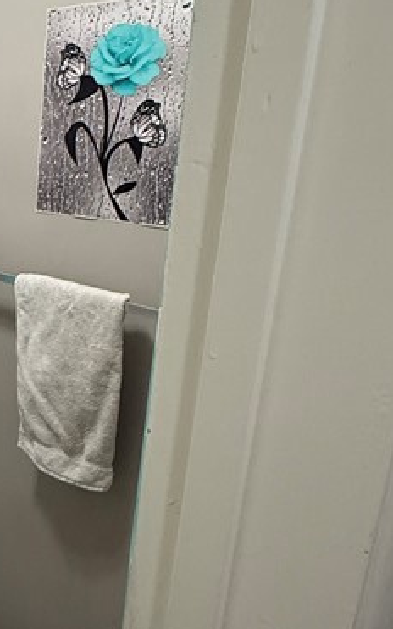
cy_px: 288
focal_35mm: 41
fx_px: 702
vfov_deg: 48.2
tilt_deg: -15.8
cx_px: -241
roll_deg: +1.2
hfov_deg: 23.1
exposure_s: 1/60
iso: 160
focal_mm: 2.22
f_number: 2.2
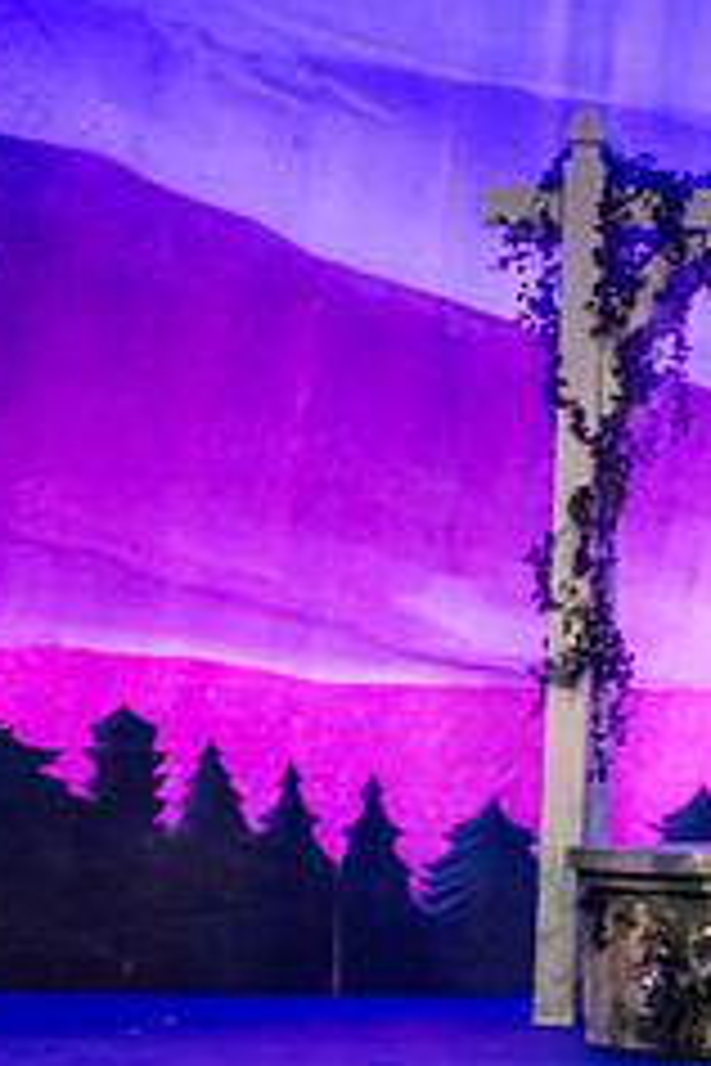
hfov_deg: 5.6
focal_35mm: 240
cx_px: 1242
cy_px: 537
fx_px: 7109
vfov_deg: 8.6
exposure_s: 1/200
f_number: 3.2
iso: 4000
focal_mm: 98
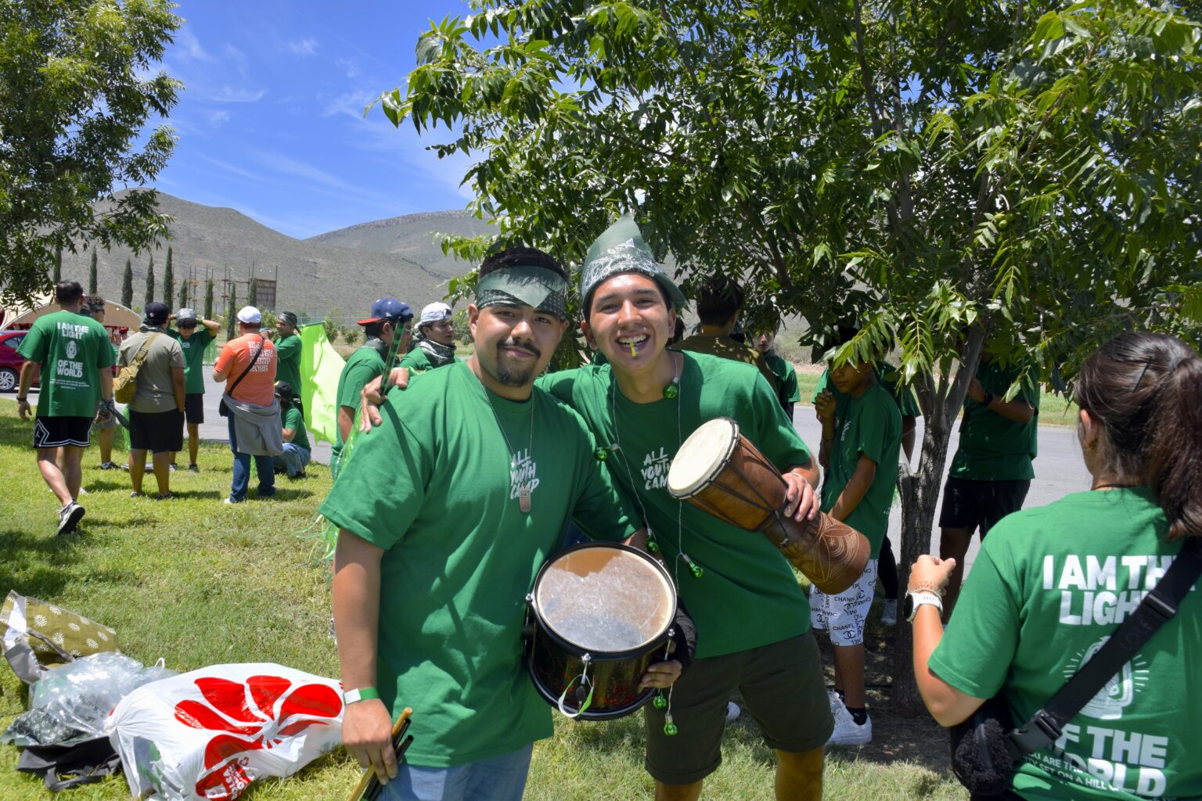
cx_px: 601
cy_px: 400
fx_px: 1002
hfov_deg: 61.9
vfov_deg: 43.6
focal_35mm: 30
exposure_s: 1/400
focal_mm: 20
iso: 200
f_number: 10
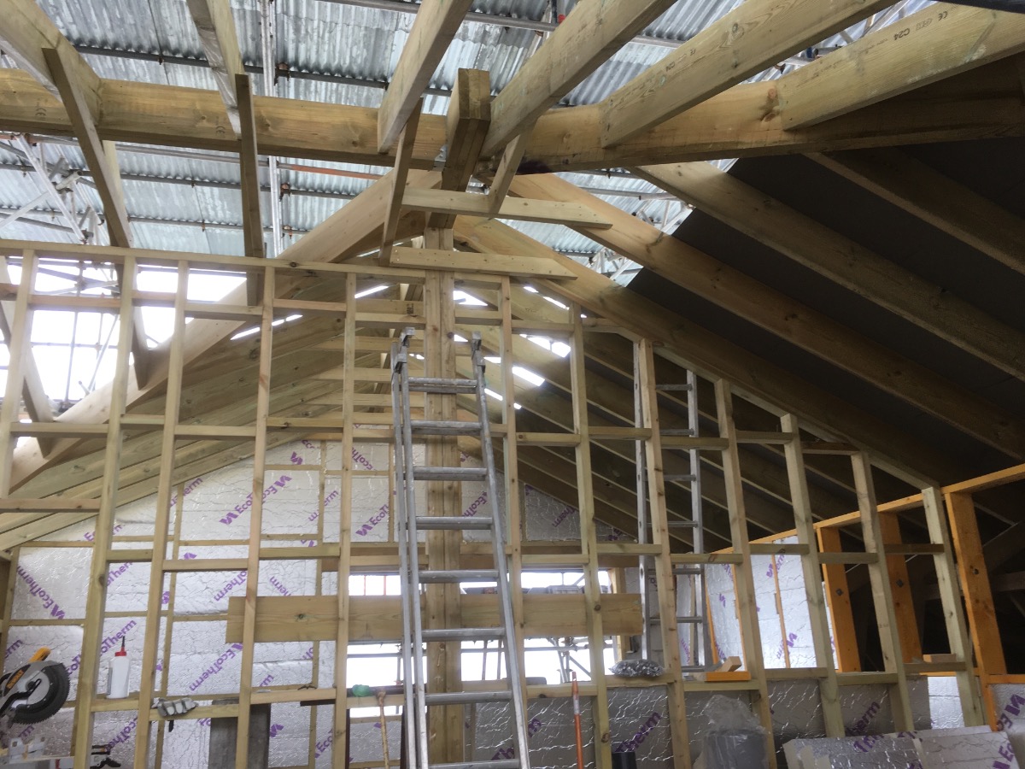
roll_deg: +2.6
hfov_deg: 61.7
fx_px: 859
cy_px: 384
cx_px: 512
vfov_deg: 48.2
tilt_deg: +18.5
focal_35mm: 29
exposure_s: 1/50
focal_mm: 4.15
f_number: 2.2
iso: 32
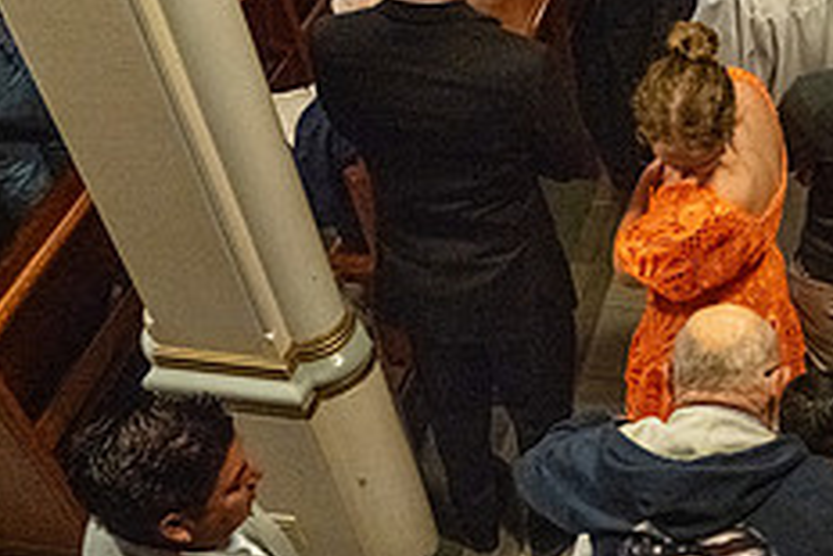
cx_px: 826
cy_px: 368
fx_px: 1389
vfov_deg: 22.6
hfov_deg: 31.0
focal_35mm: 60
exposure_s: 1/60
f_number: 6.3
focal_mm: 24
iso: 5000
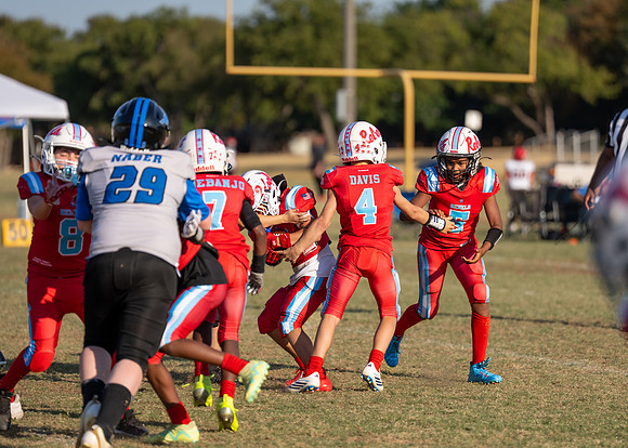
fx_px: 3907
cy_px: 223
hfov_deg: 9.2
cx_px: 337
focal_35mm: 219
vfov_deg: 6.6
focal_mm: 200
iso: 125
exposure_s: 1/2500
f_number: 3.2
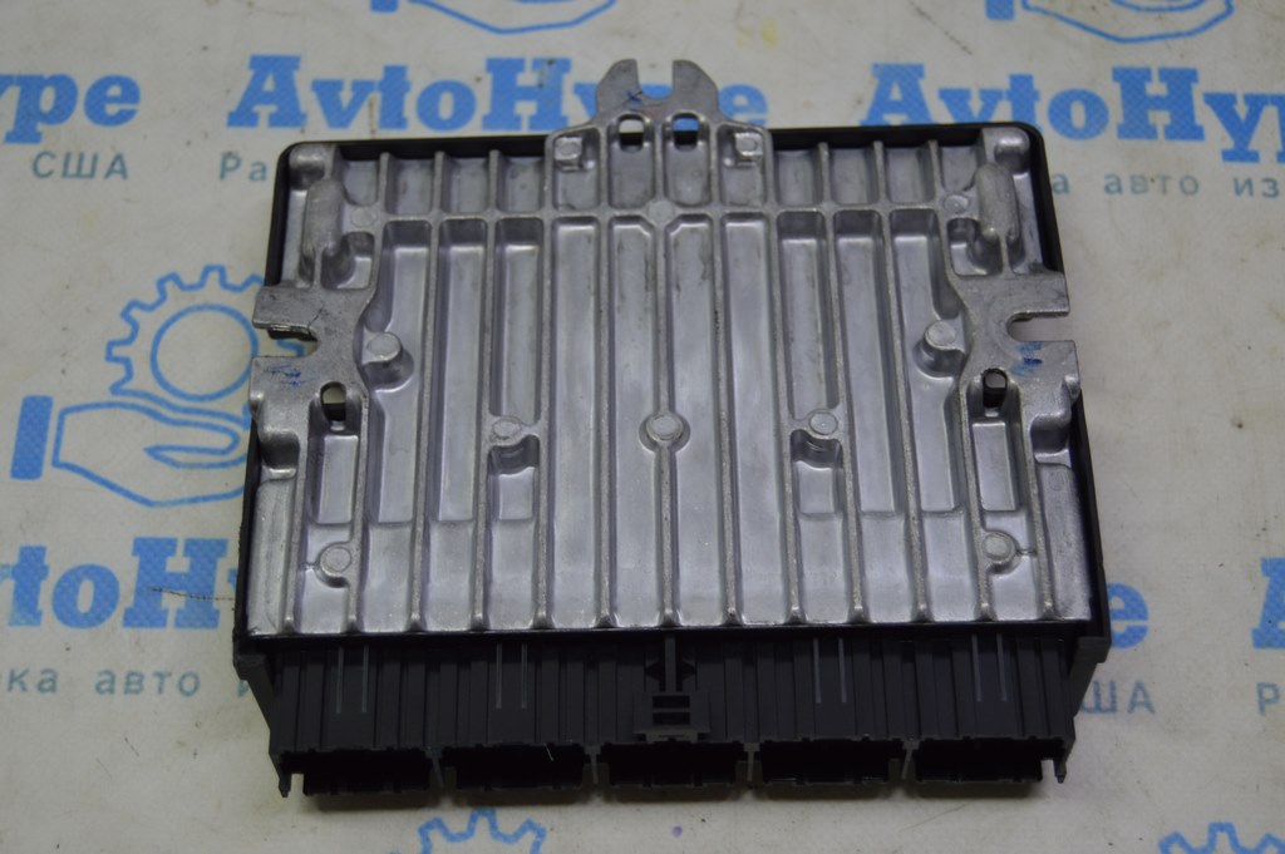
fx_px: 2033
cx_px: 642
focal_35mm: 57
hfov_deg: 35.1
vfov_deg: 23.7
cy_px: 427
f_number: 4.8
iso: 400
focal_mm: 38
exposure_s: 1/60
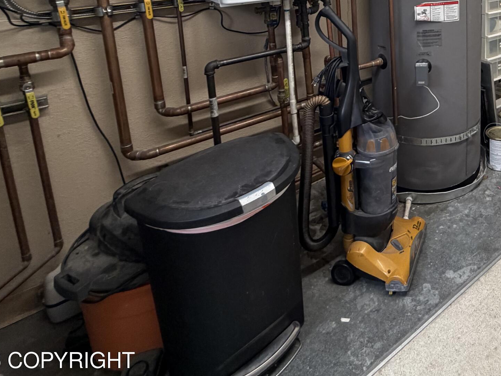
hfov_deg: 53.7
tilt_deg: -10.5
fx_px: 420
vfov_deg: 42.2
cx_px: 454
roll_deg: +1.3
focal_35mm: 29
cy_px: 7
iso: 200
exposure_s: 1/60
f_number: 2.2
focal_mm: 2.22
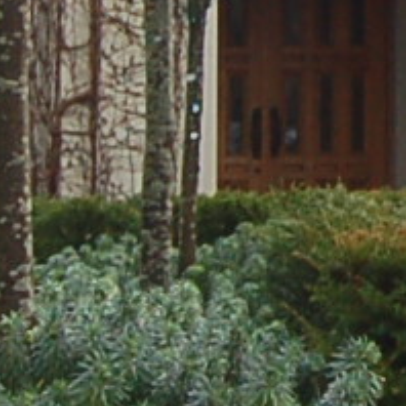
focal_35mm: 434
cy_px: -422
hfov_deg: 4.0
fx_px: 5759
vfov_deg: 4.0
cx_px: 1040
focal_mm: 30
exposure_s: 1/100
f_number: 9
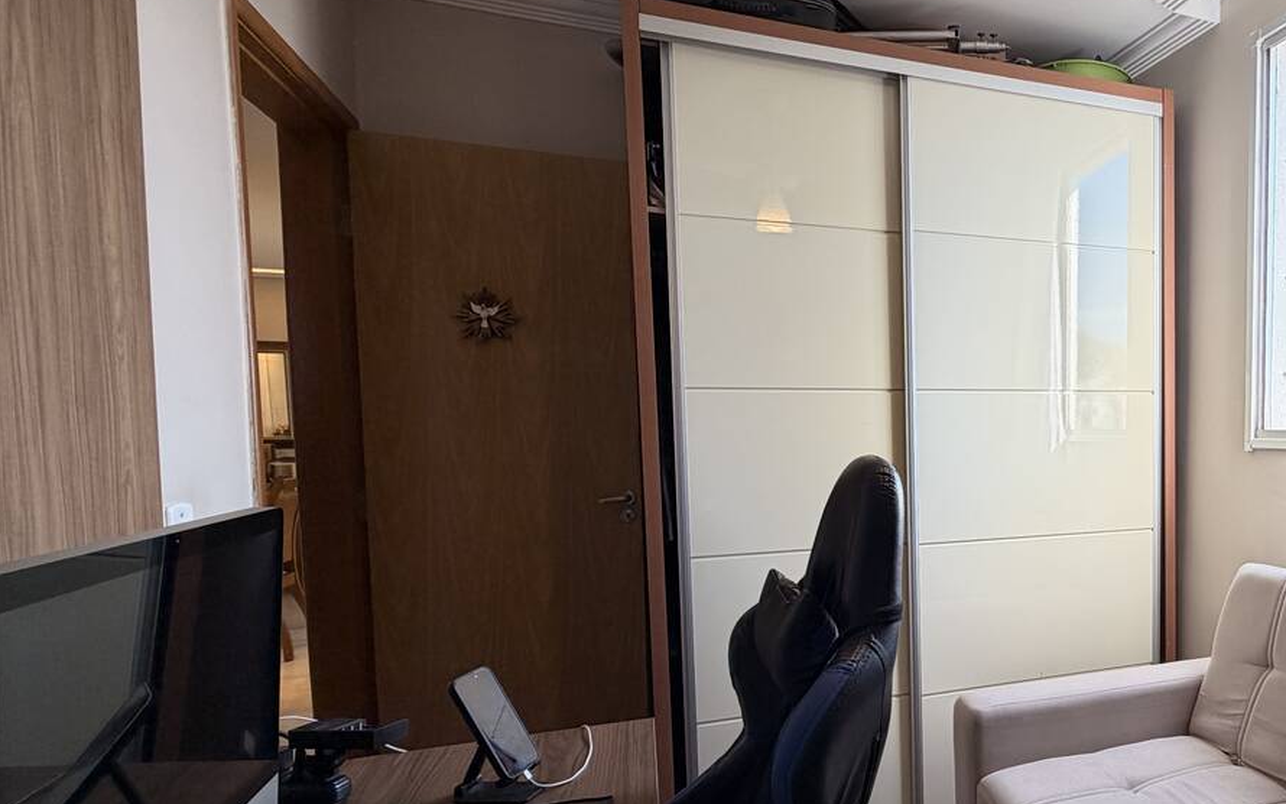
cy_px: 482
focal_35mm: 24
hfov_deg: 68.3
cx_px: 1011
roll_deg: +0.3
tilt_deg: -4.5
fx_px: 841
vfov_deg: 50.7
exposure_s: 1/120
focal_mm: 2.22
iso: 80
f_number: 2.2
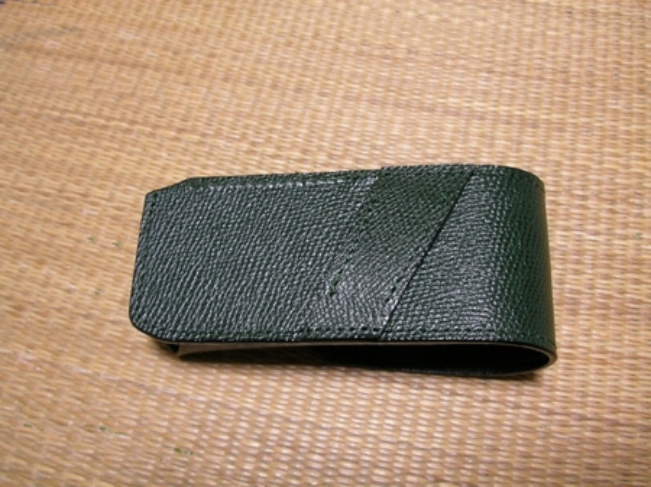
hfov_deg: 49.0
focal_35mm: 38
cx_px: 326
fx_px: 714
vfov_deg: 37.7
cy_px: 244
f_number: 2.9
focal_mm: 6
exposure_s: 1/6.8
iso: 100
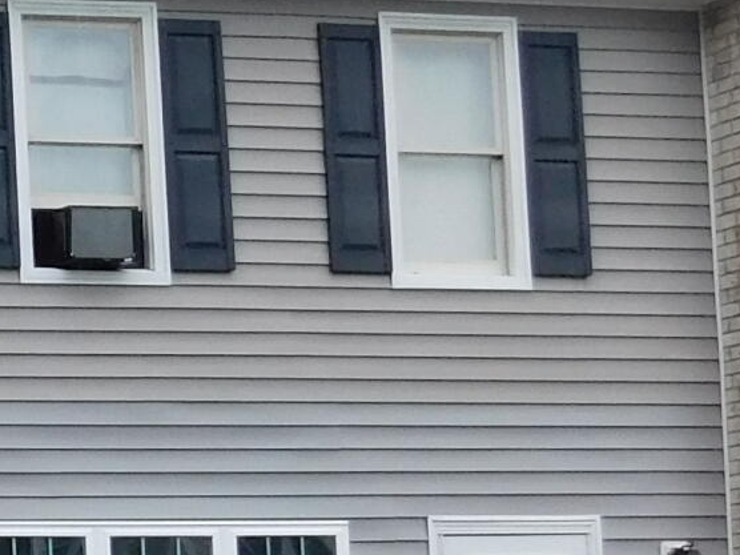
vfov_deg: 11.8
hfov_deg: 13.8
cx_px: -667
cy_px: 595
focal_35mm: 124
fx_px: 2651
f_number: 3
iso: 125
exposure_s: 1/100
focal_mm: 4
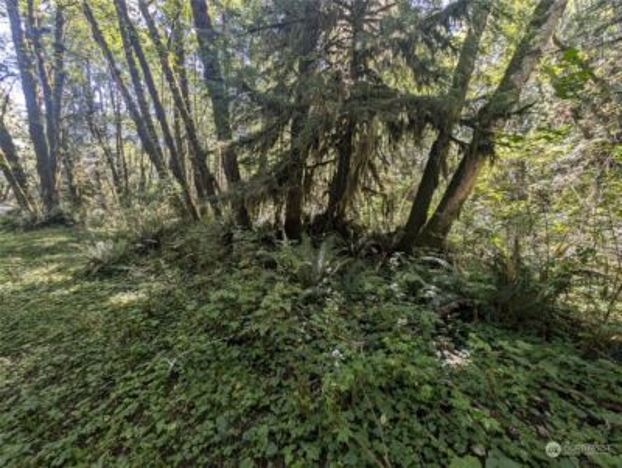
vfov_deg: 94.6
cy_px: 234
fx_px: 216
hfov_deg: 110.5
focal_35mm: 12
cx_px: 311
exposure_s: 1/127
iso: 110
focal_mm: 2.23
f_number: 1.95
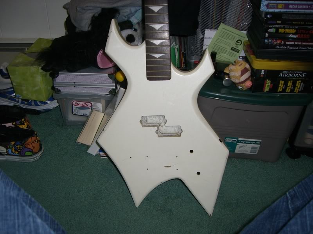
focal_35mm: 38
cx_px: 156
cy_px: 117
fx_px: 344
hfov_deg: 49.0
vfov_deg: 37.7
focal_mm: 6.2
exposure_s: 1/60
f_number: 2.7
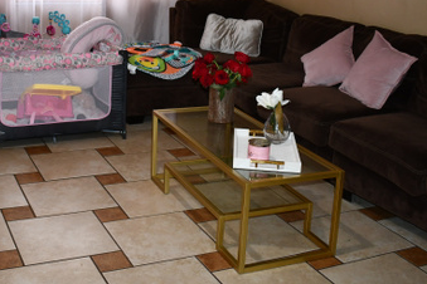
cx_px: 154
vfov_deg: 25.9
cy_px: 50
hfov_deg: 38.6
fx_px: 605
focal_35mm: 51
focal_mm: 18
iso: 640
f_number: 3.5
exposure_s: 1/60
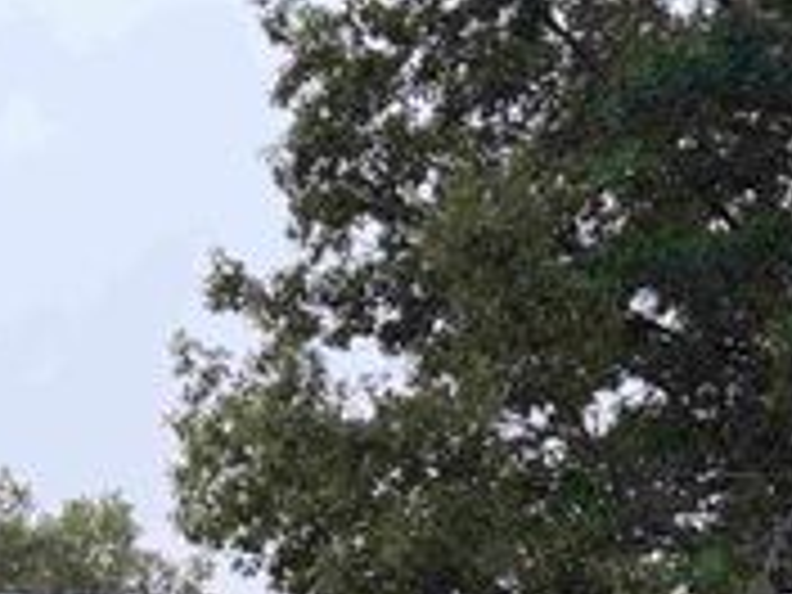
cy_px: 839
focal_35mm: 136
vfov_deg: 10.6
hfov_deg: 14.1
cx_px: -162
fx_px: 3112
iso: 100
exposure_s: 1/121
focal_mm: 6.76
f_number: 1.78
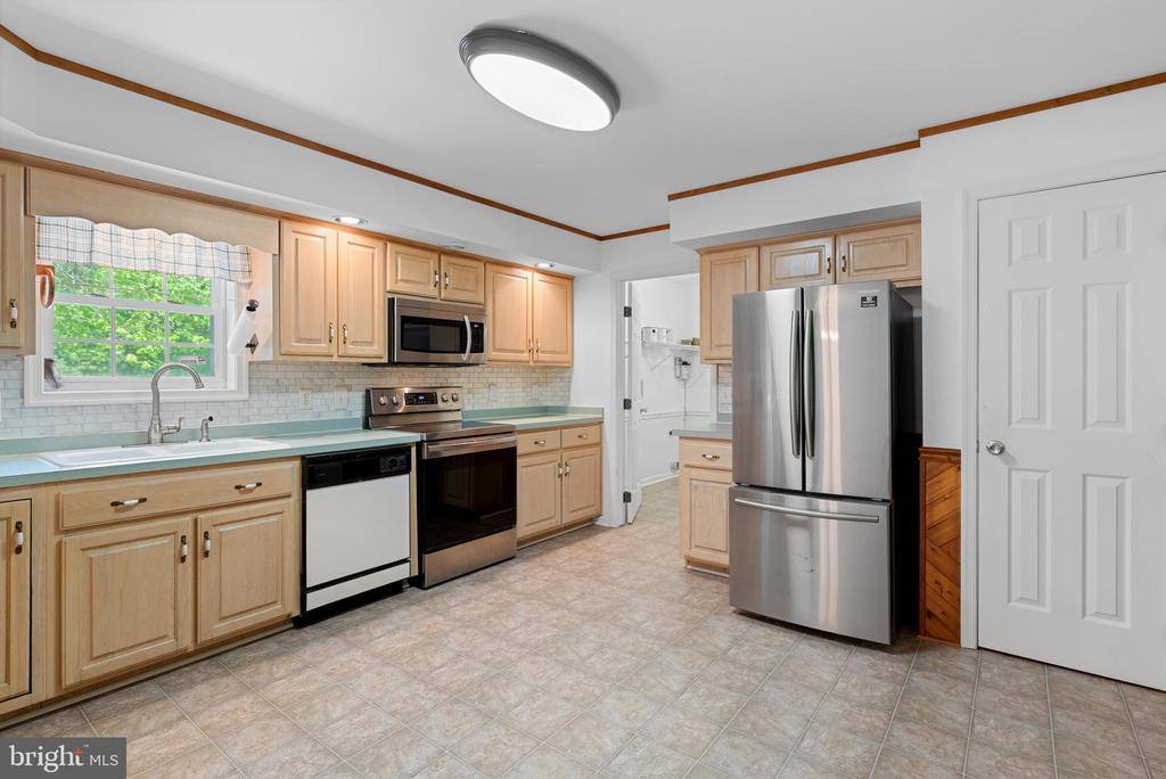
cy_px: 390
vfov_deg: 70.5
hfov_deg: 93.2
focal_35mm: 17
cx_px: 583
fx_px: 551
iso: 400
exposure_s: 1/6
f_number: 6.7
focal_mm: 17
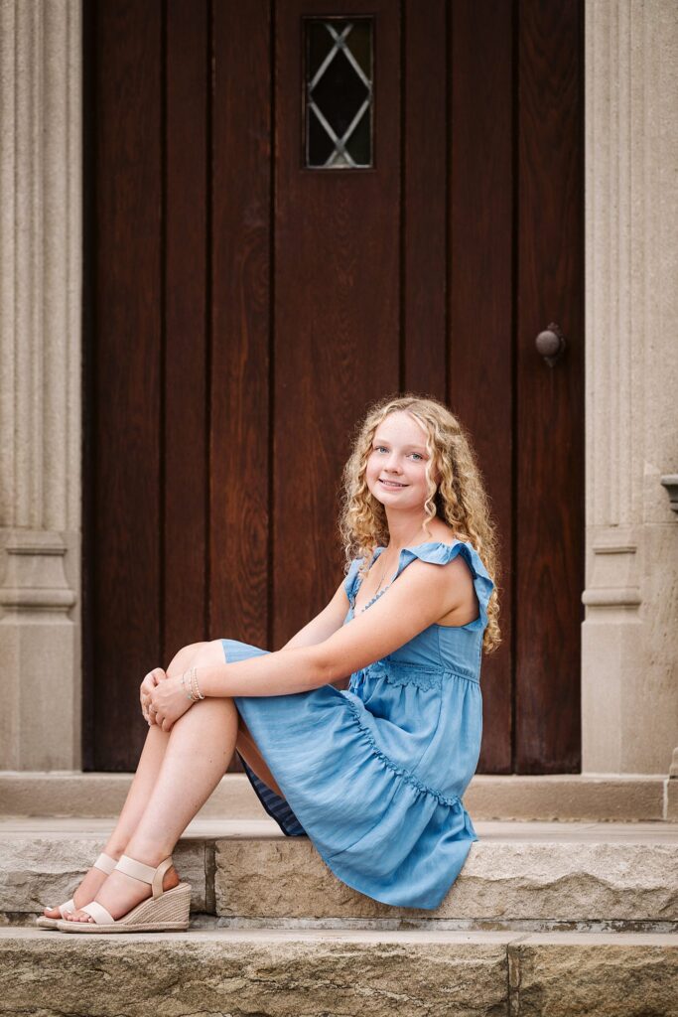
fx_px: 4801
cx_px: 339
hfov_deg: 8.1
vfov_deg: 12.1
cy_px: 508
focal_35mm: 170
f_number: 4
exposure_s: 1/160
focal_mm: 170
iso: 500
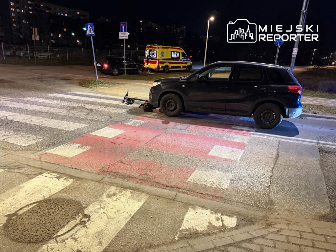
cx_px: 168
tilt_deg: -17.0
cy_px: 126
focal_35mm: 24
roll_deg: -2.6
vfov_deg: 56.8
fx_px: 233
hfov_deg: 71.6
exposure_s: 1/50
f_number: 1.78
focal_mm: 6.76
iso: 640
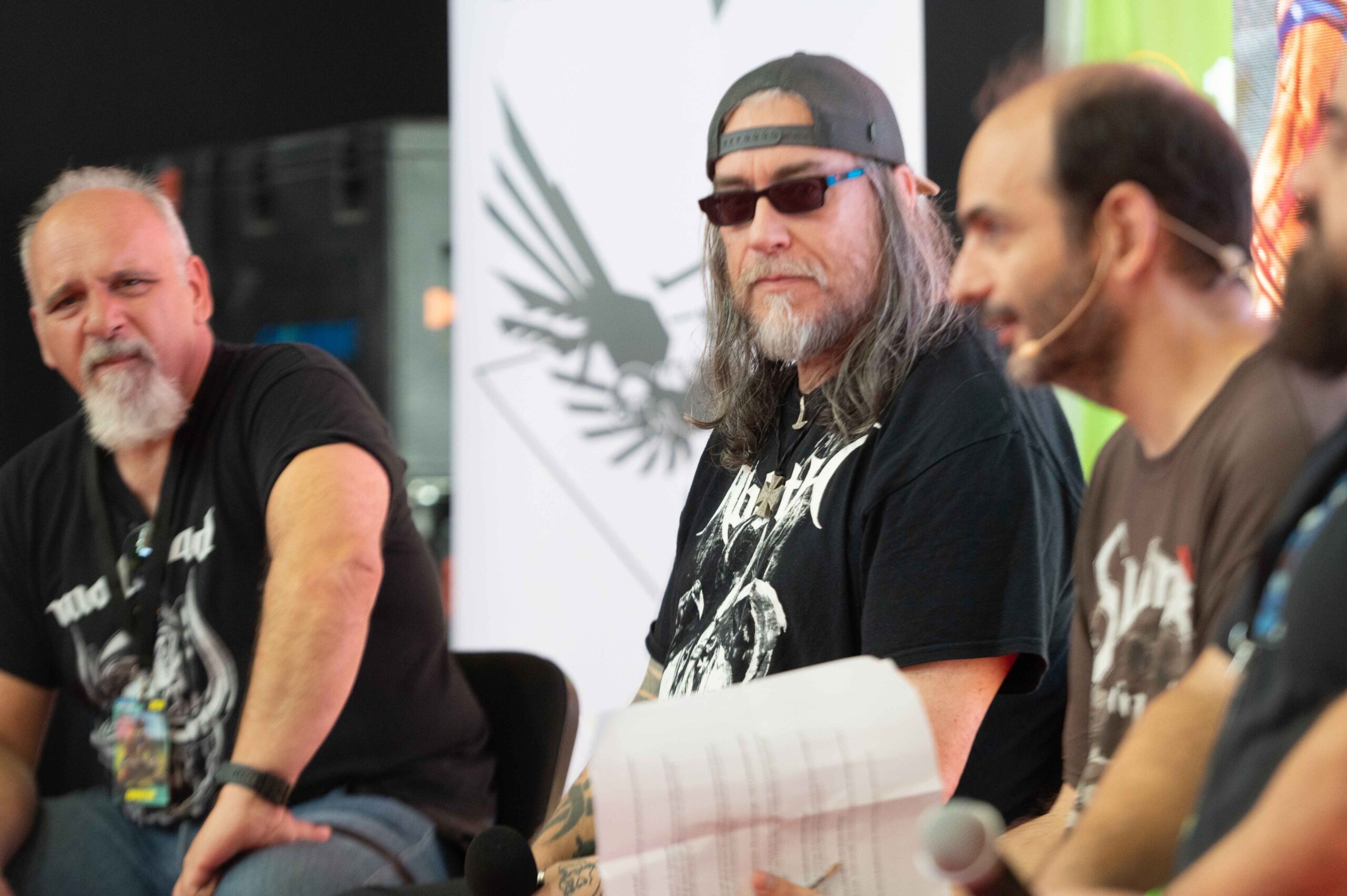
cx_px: 674
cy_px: 448
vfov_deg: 8.6
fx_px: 5982
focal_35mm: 160
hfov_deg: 12.8
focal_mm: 160
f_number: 4
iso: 3200
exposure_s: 1/200
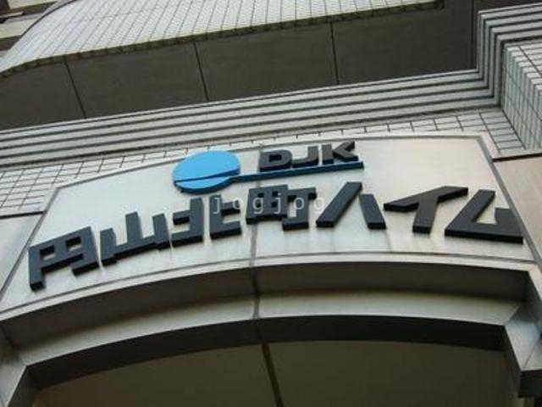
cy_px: 204
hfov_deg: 47.9
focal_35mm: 39
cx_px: 271
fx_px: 611
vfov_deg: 36.8
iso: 80
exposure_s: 1/80
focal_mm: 4.6
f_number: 2.8
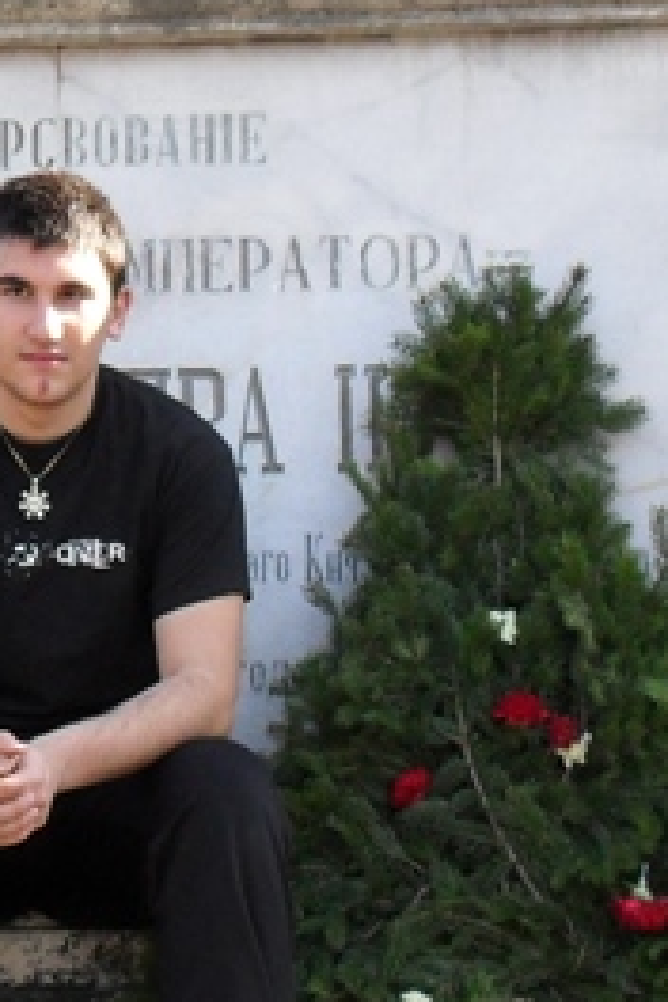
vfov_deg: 16.1
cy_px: 579
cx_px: -80
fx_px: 3535
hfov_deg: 10.7
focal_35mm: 127
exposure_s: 1/250
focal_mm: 6.2
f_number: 2.8
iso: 100
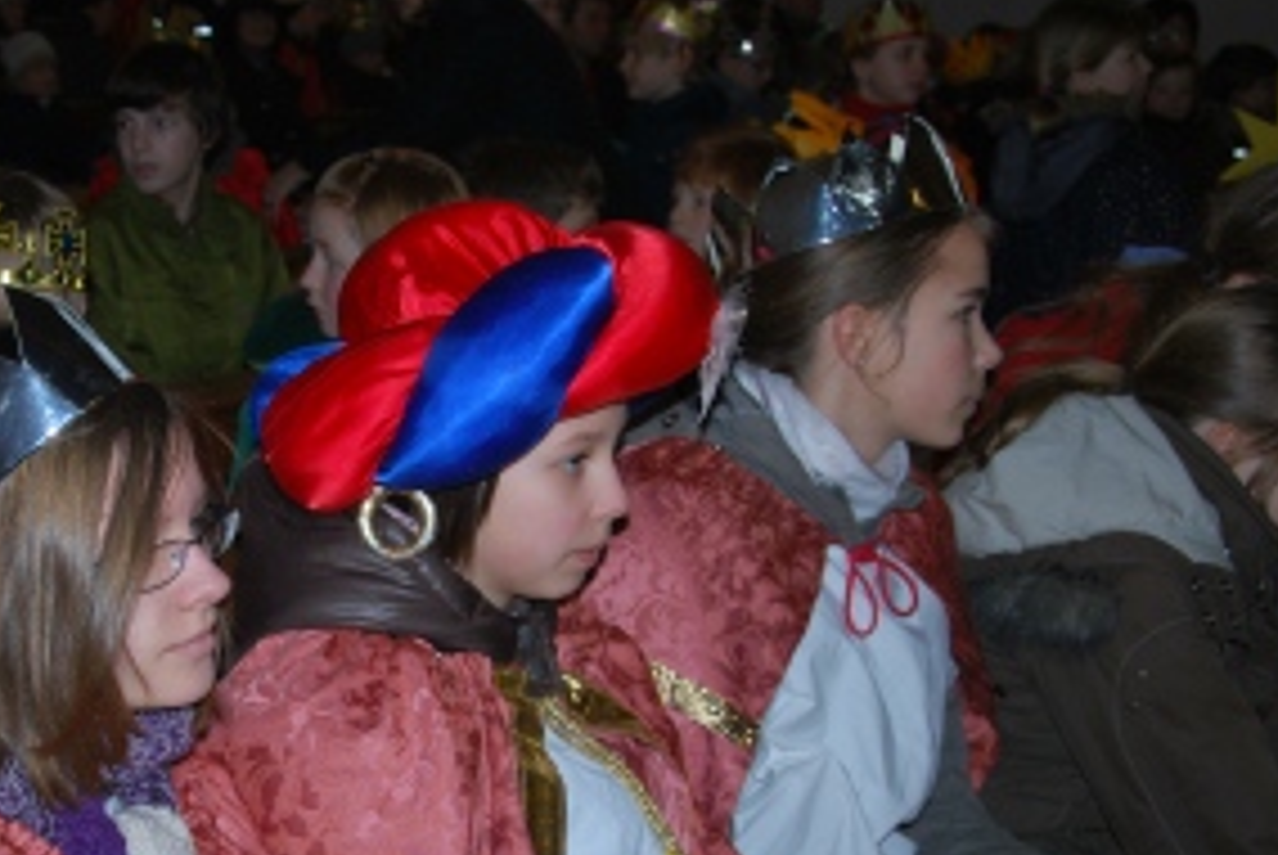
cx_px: 297
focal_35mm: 71
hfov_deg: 28.0
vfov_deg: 19.1
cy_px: 608
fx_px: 2523
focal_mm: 30
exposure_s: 1/60
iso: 200
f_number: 4.2
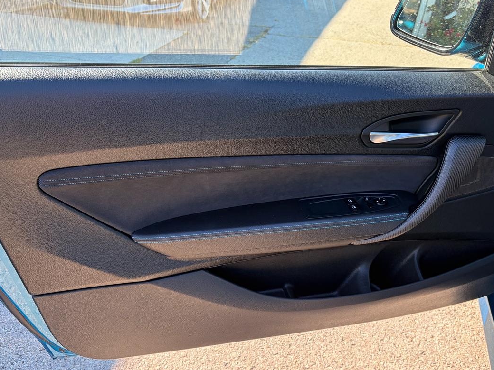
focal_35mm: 32
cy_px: 200
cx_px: 265
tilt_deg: -30.2
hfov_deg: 56.8
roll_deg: +0.8
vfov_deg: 44.1
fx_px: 457
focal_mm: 5.96
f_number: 1.6
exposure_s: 1/234
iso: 50
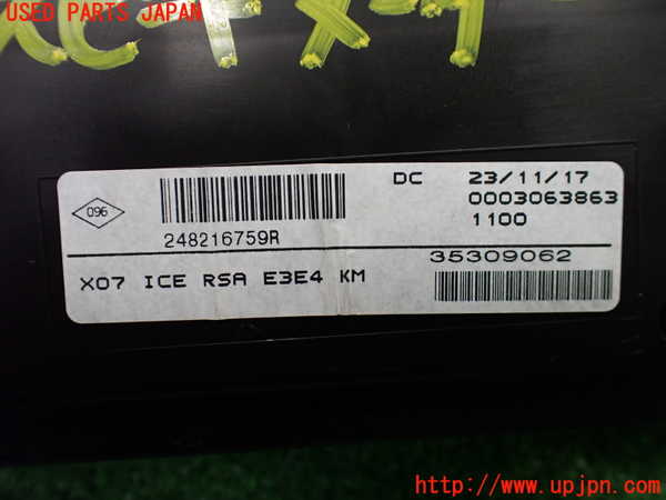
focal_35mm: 30
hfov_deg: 60.0
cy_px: 250
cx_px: 333
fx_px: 577
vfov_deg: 46.8
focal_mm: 5.4
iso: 400
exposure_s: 1/125
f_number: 2.3
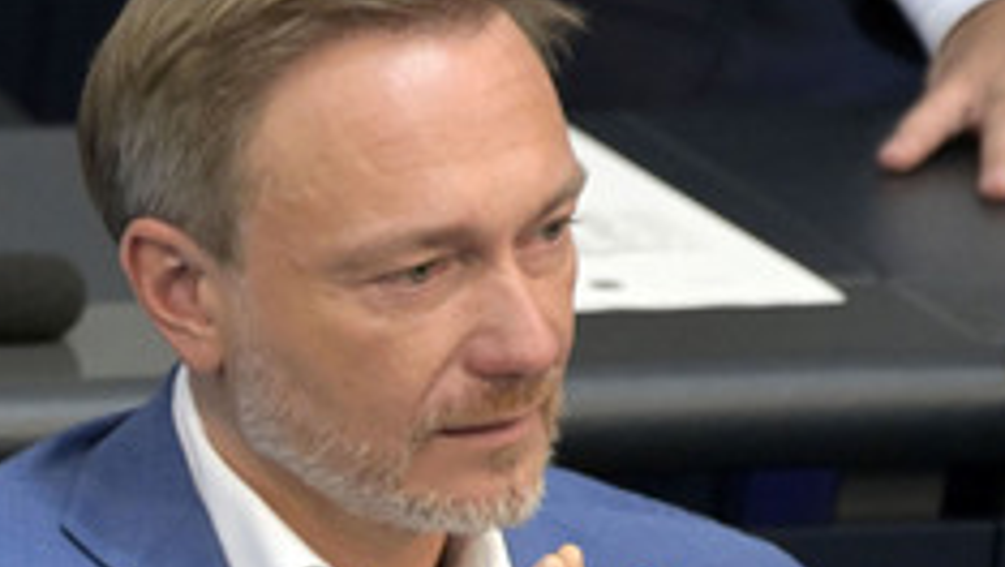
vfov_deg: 1.2
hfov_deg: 2.1
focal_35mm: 1008
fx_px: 26880
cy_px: 477
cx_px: 350
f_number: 5.6
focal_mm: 500
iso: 8000
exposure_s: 1/400
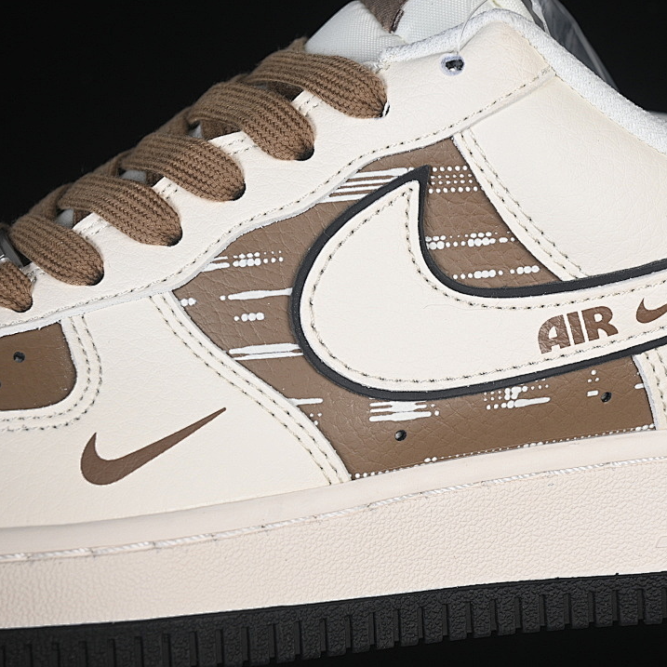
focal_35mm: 96
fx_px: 2093
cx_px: 439
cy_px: 333
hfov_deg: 18.1
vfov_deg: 18.1
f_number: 7.1
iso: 160
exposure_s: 1/80
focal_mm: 50
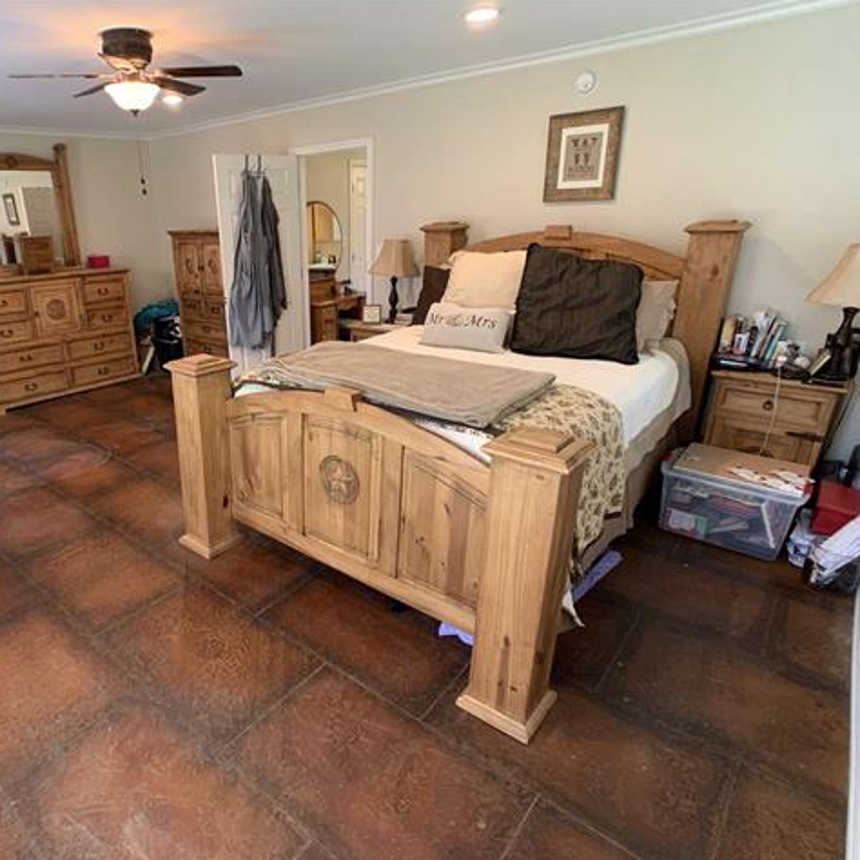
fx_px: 871
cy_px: 432
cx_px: 296
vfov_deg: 52.5
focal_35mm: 31
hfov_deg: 51.7
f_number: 1.8
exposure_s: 1/60
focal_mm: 4.25
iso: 160
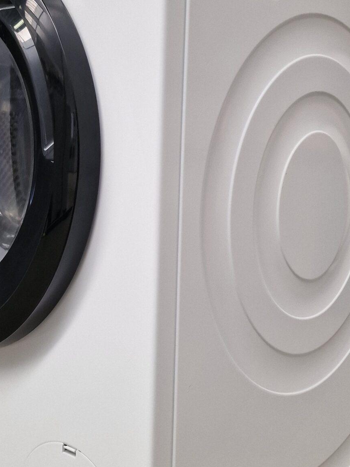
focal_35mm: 51
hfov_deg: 28.4
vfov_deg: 37.3
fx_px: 688
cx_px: 127
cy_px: 181
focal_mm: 6.4
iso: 125
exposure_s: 1/100
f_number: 1.8
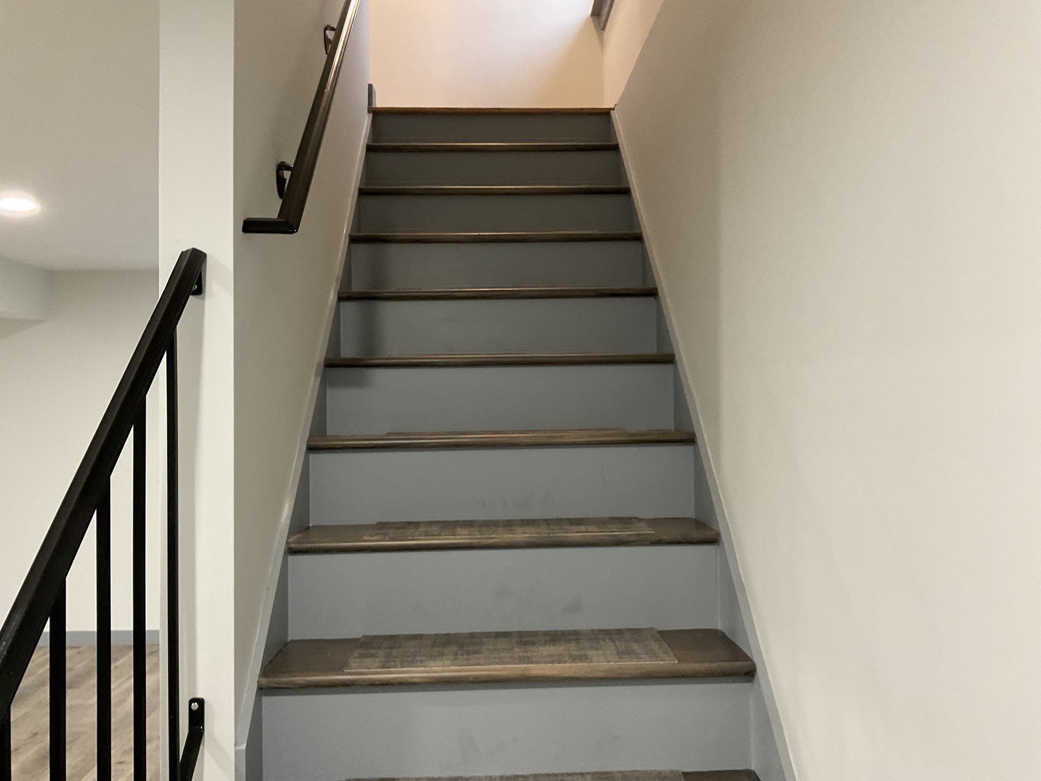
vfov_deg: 48.2
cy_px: 390
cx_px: 520
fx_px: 872
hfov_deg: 61.7
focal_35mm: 29
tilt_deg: +0.4
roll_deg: -0.4
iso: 200
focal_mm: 3
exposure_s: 1/60
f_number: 1.8
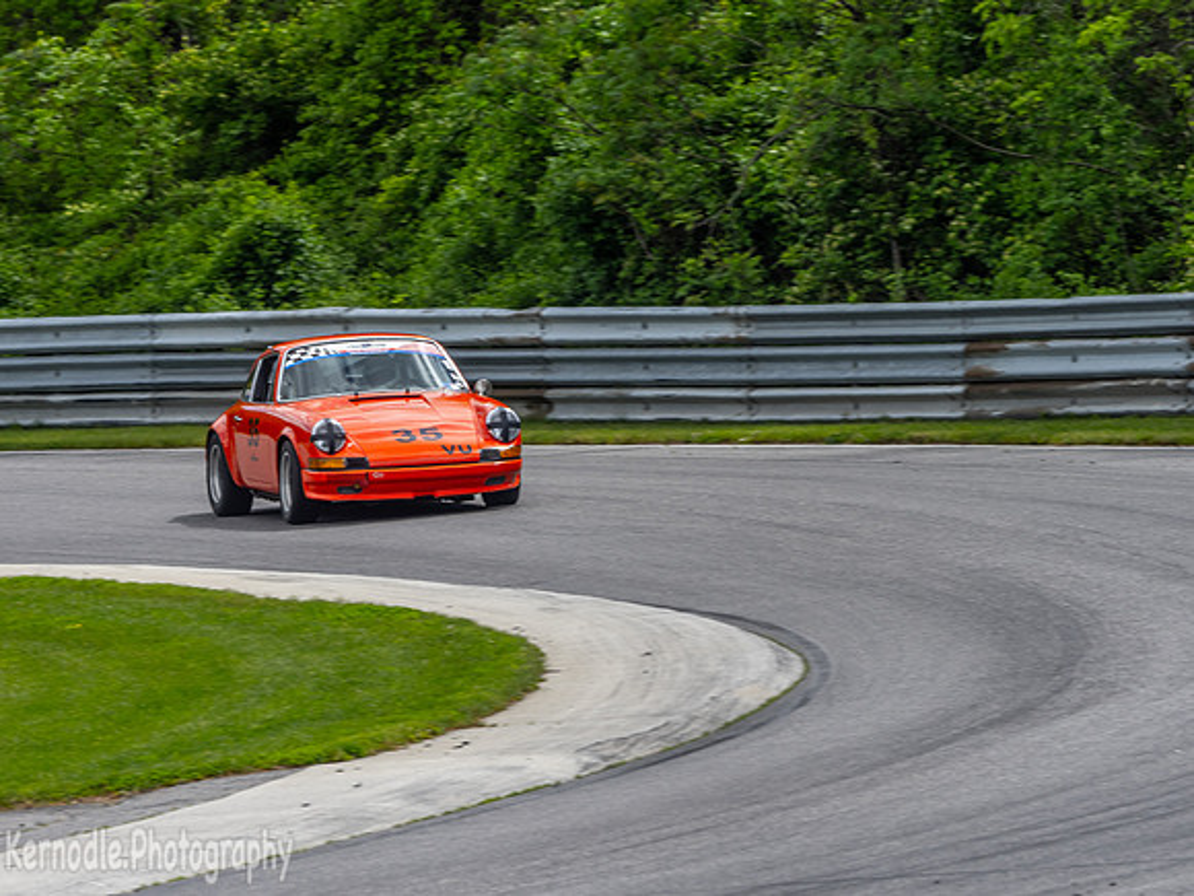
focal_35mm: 601
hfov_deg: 3.3
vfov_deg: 2.5
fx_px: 20730
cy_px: 448
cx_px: 597
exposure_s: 1/400
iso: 64
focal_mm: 300
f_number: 7.1
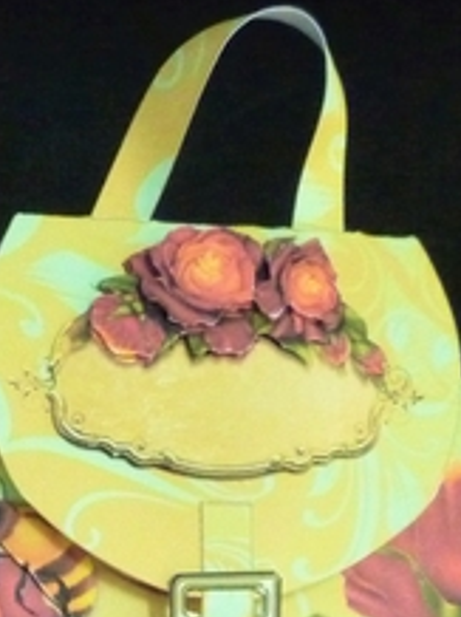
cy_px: 592
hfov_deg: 24.4
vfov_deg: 30.3
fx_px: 1067
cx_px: 208
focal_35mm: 60
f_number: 3.3
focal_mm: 5.2
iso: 800
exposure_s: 1/20
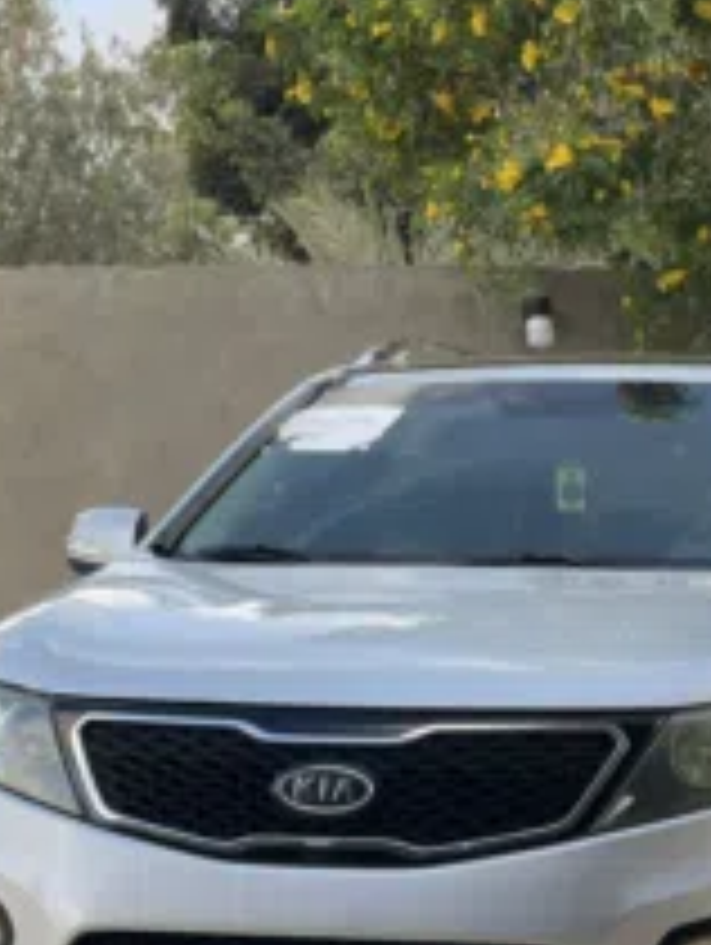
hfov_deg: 14.9
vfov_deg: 19.8
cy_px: 603
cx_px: 536
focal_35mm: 99
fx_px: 2706
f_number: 2
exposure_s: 1/122
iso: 32
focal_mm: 6
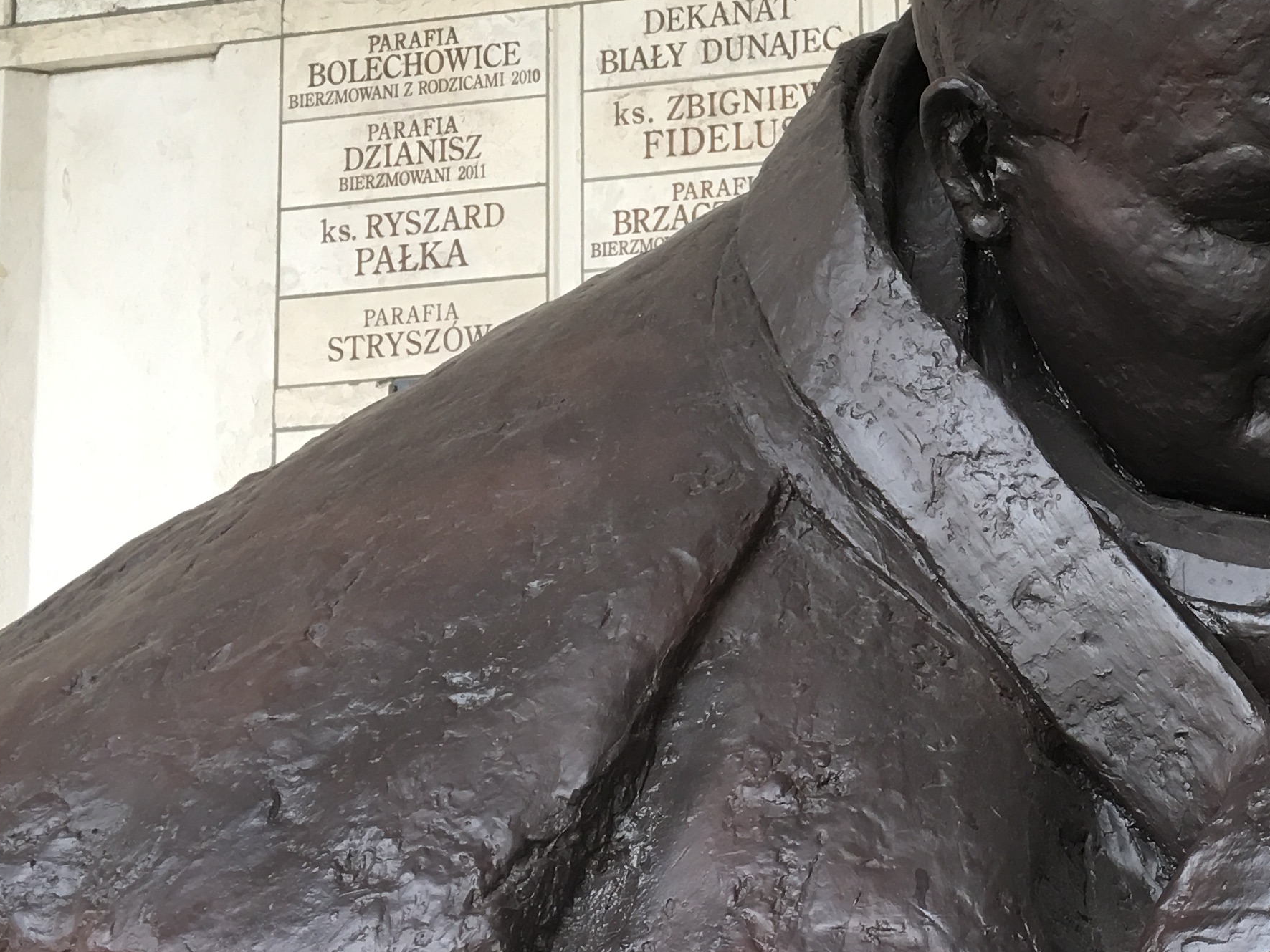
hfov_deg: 27.7
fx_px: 2421
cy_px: 421
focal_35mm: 66
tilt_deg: +9.4
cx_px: 1262
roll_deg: +2.2
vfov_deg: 22.2
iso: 25
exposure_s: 1/33
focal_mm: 4.15
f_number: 2.2
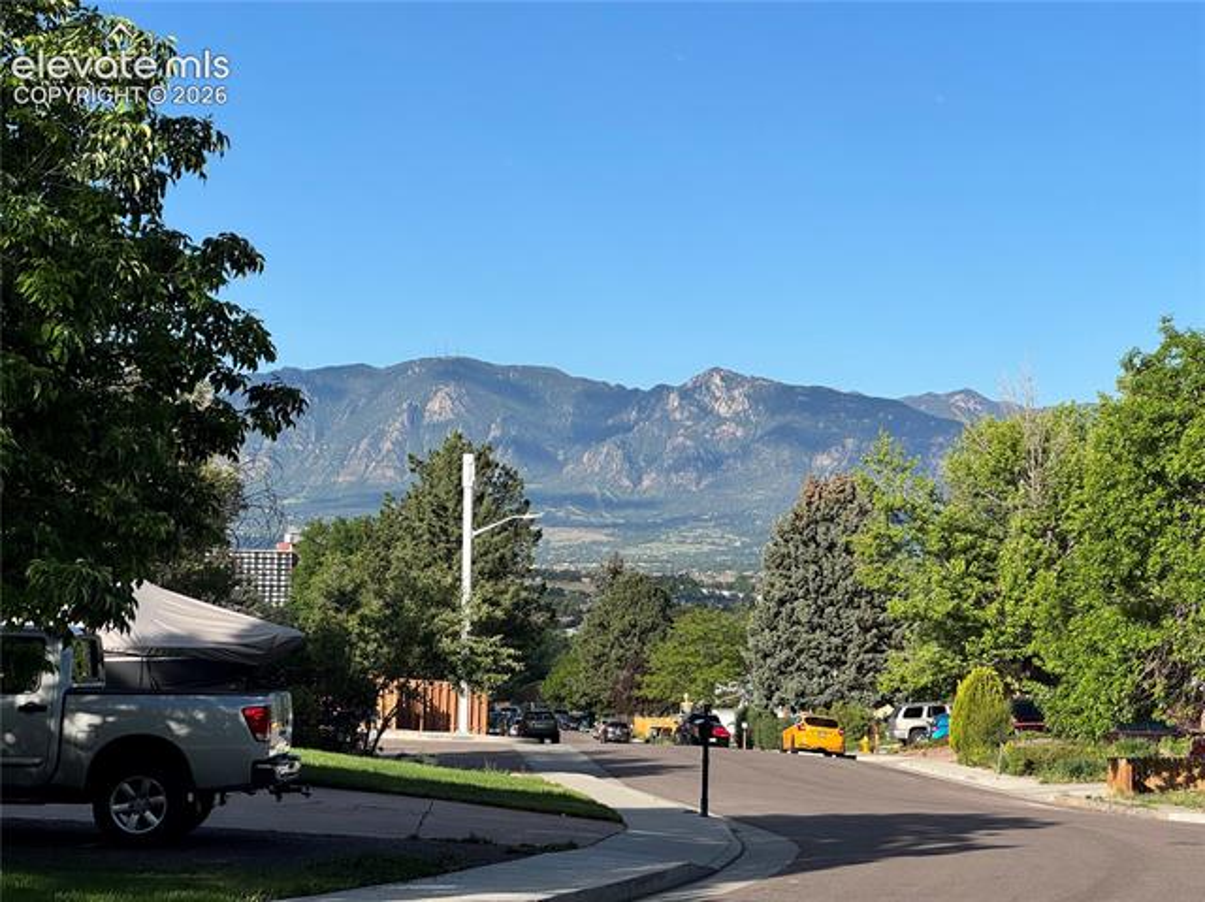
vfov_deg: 19.1
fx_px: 2678
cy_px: 451
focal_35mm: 77
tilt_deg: +1.6
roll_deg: -1.0
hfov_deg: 25.4
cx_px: 602
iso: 25
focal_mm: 9
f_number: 2.8
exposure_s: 1/769
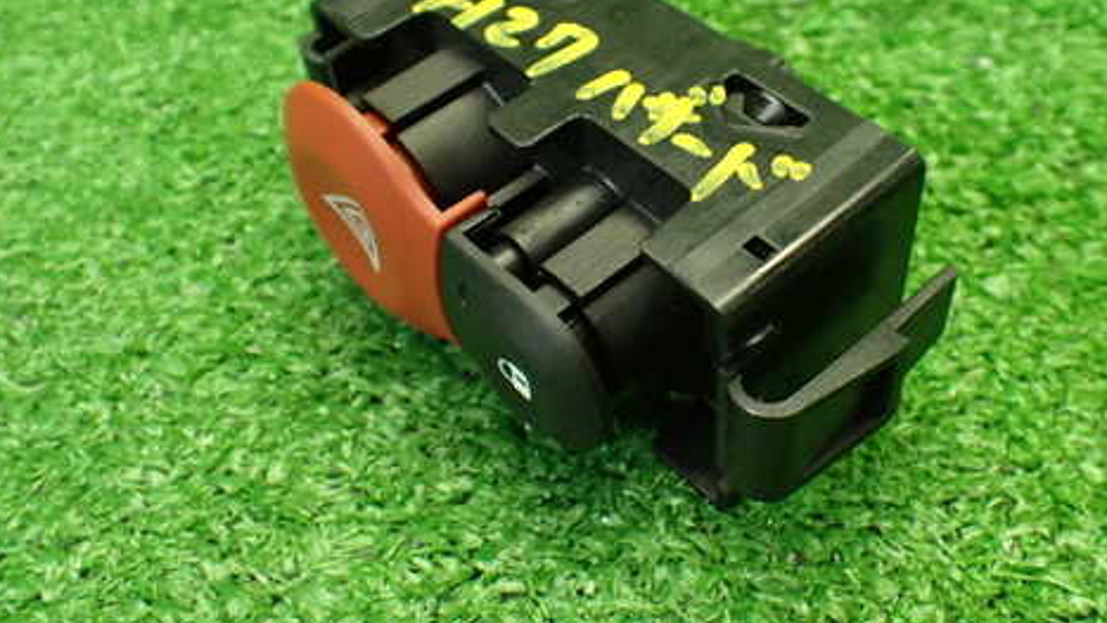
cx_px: 604
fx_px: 1233
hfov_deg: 48.3
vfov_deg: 28.2
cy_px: 223
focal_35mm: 42
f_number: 2.3
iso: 800
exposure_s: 1/125
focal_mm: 5.4
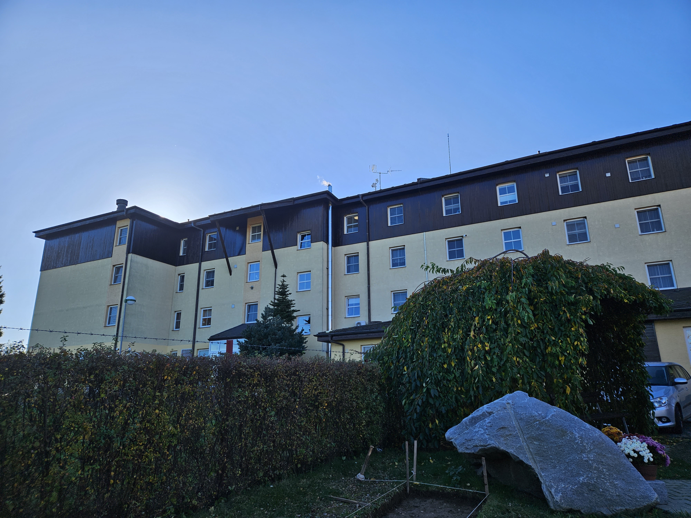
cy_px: 259
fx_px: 459
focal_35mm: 23
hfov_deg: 73.9
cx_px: 346
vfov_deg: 58.9
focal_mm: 5.4
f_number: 1.8
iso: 25
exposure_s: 1/1036
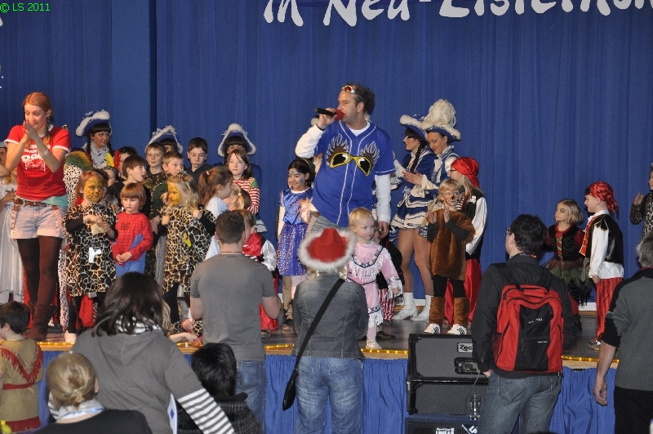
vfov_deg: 13.0
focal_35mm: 105
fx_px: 1902
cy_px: 217
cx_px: 326
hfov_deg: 19.5
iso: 400
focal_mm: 70
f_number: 5.3
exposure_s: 1/60
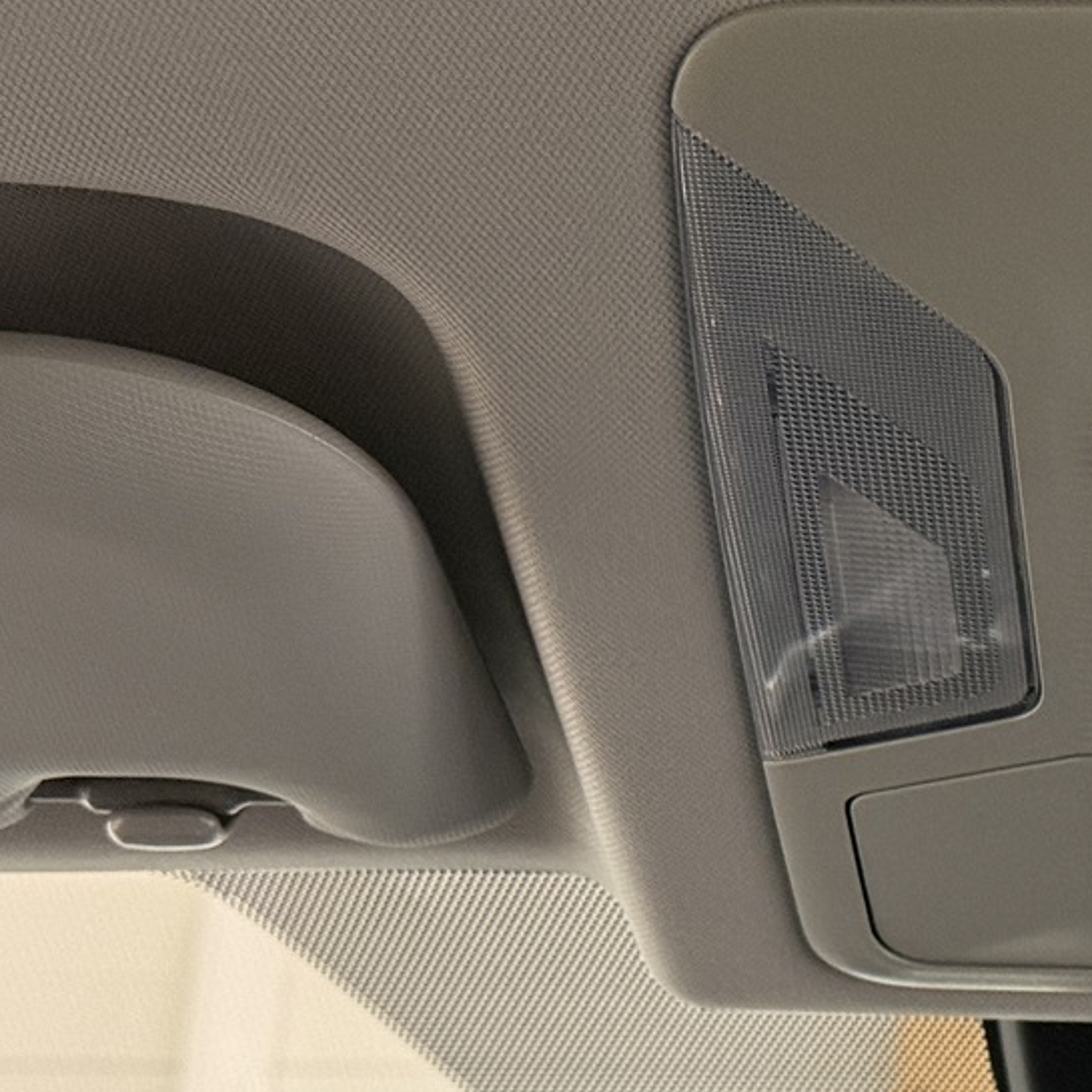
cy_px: 791
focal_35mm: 112
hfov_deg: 15.0
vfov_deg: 15.5
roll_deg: -1.5
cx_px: 1296
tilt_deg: +17.8
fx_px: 3997
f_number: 1.78
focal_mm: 6.76
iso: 400
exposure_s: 1/33
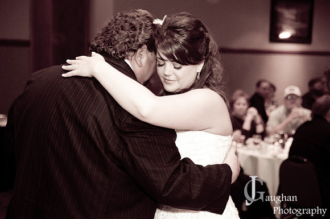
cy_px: 110
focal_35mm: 75
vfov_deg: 18.1
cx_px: 165
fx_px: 687
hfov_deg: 27.0
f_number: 2.8
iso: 1600
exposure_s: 1/60
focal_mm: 50
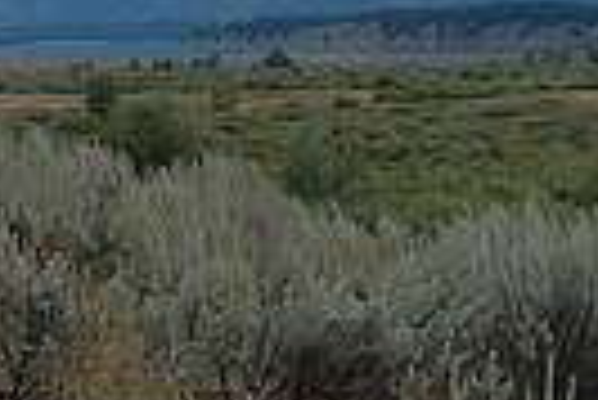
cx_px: 477
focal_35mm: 176
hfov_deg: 11.6
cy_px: 99
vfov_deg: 7.8
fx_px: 2930
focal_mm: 27
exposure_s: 1/125
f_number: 5.6
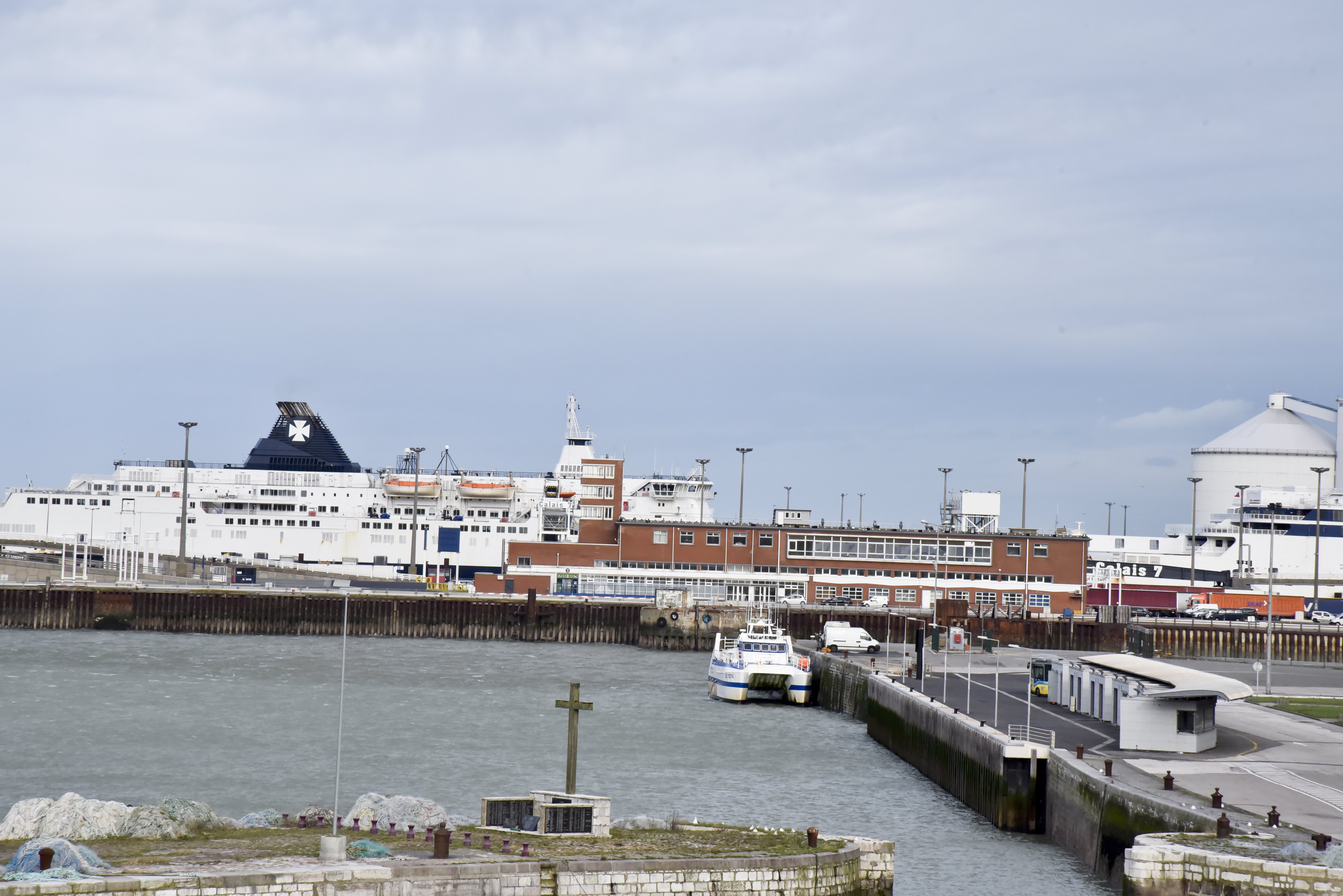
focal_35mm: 120
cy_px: 448
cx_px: 672
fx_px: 4478
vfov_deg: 11.4
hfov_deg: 17.1
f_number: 16
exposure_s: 1/1250
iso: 1600
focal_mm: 120
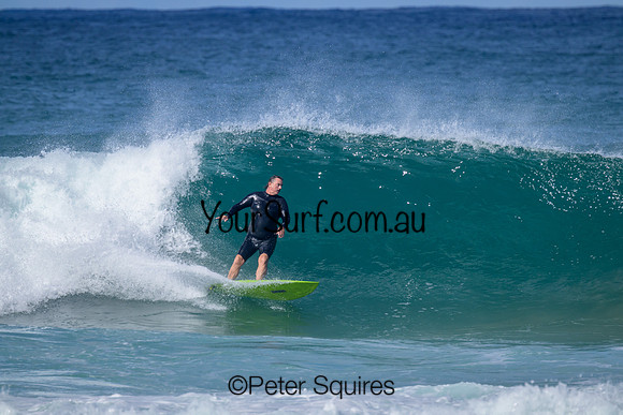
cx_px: 312
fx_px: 11078
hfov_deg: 3.2
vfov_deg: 2.1
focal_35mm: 640
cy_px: 208
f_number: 11
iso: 720
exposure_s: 1/2000
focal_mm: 640
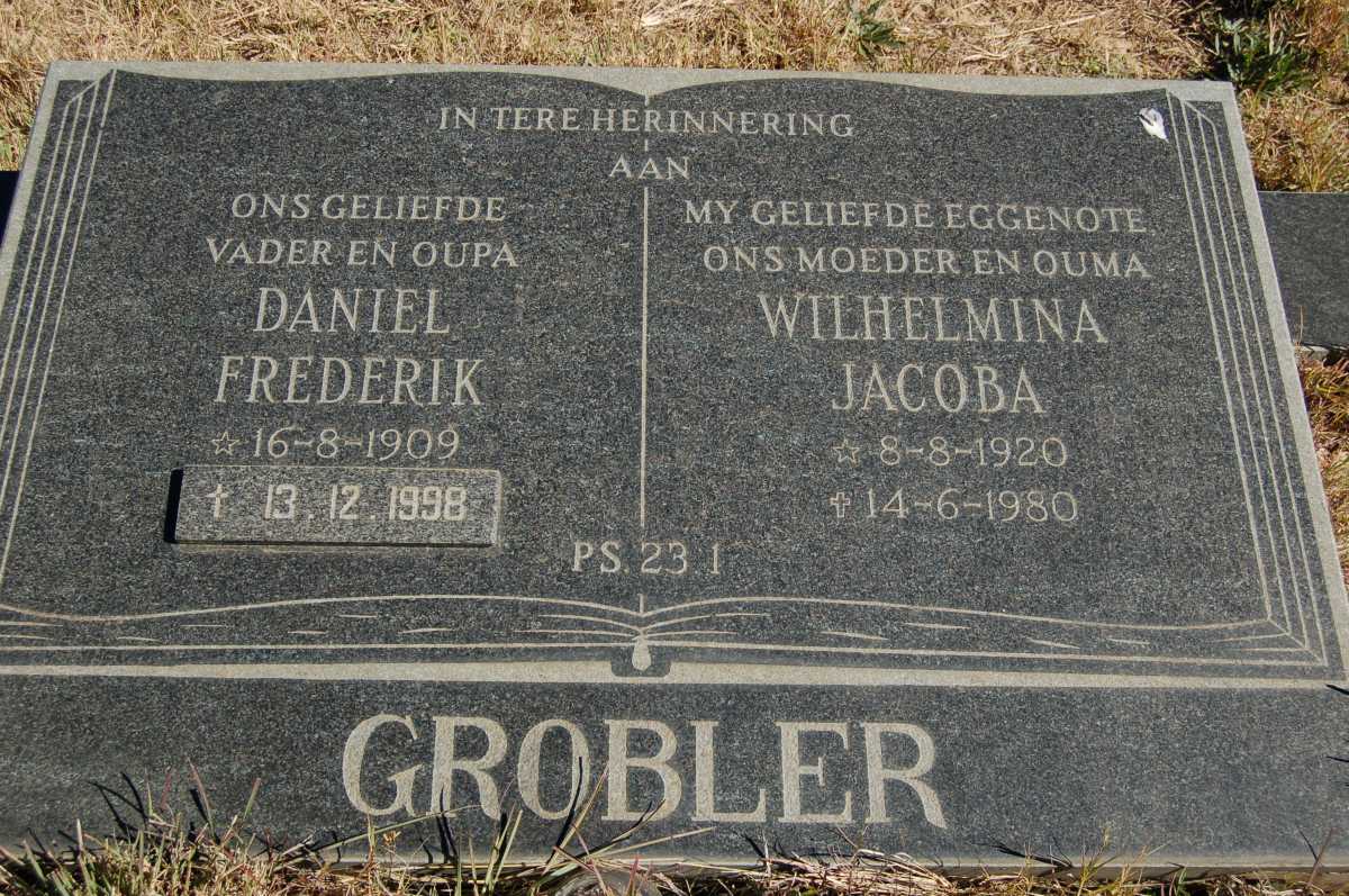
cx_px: 674
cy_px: 448
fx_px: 1572
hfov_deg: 46.4
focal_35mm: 42
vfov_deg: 31.8
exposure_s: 1/400
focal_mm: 28
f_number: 6.3
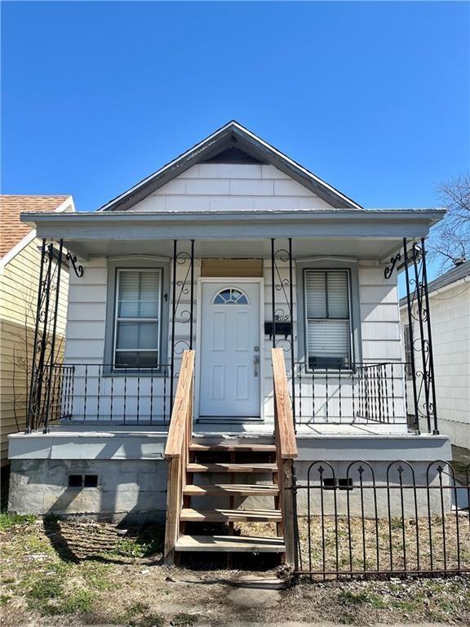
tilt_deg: +9.5
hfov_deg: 53.1
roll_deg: +0.0
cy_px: 314
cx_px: 235
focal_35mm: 26
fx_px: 471
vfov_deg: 67.3
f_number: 1.6
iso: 50
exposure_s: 1/2410
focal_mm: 5.1
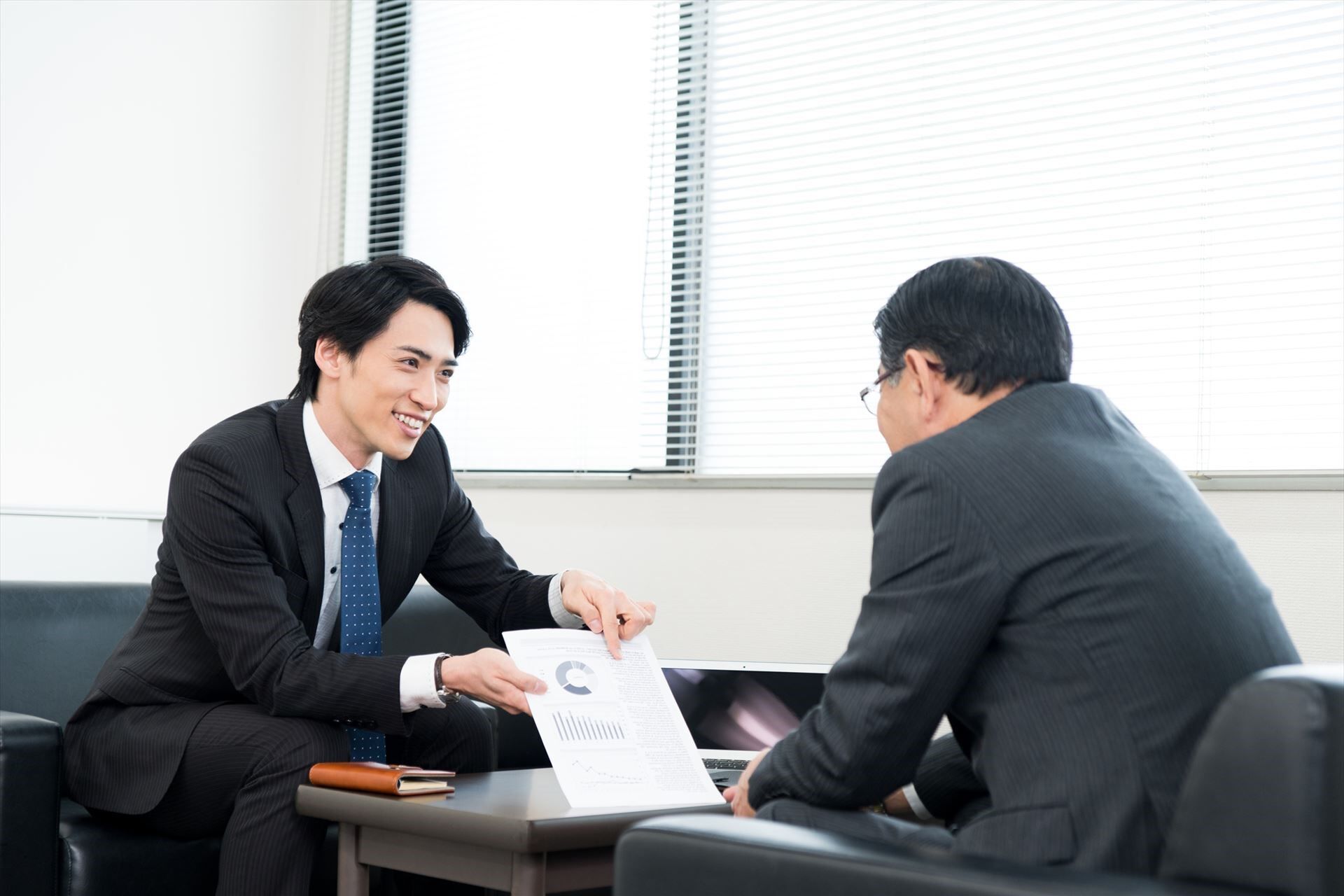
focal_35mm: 55
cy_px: 448
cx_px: 672
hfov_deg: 36.2
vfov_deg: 24.6
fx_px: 2053
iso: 400
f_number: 3.5
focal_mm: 55
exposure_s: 1/125
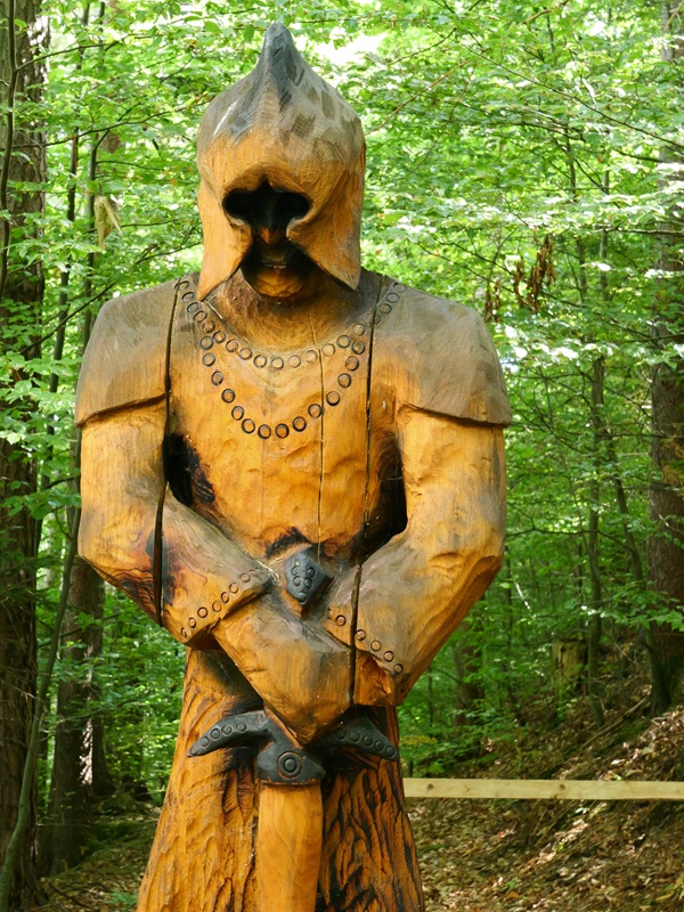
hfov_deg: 26.1
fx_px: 1475
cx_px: 342
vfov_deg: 34.3
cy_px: 456
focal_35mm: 56
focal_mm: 28
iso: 3200
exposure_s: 1/25
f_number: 8
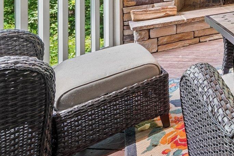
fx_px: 273
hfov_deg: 29.0
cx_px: 350
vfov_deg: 26.4
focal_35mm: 42
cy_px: -54
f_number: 8
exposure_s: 1/13
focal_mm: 14
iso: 400
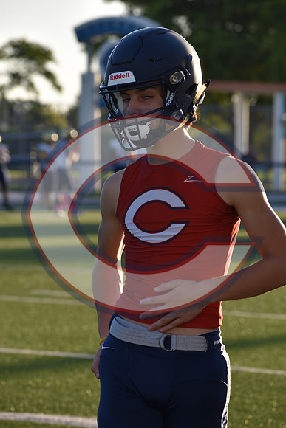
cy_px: 214
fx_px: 2947
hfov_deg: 5.6
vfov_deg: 8.3
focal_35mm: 248
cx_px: 143
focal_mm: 165
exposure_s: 1/200
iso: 100
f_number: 8
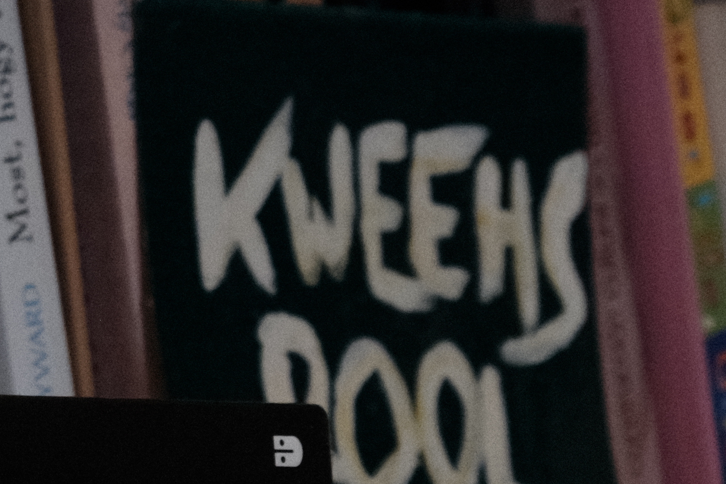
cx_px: -257
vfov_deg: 5.2
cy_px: 316
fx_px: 5344
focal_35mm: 265
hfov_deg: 7.7
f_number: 6.4
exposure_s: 1/30
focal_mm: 39
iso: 3200
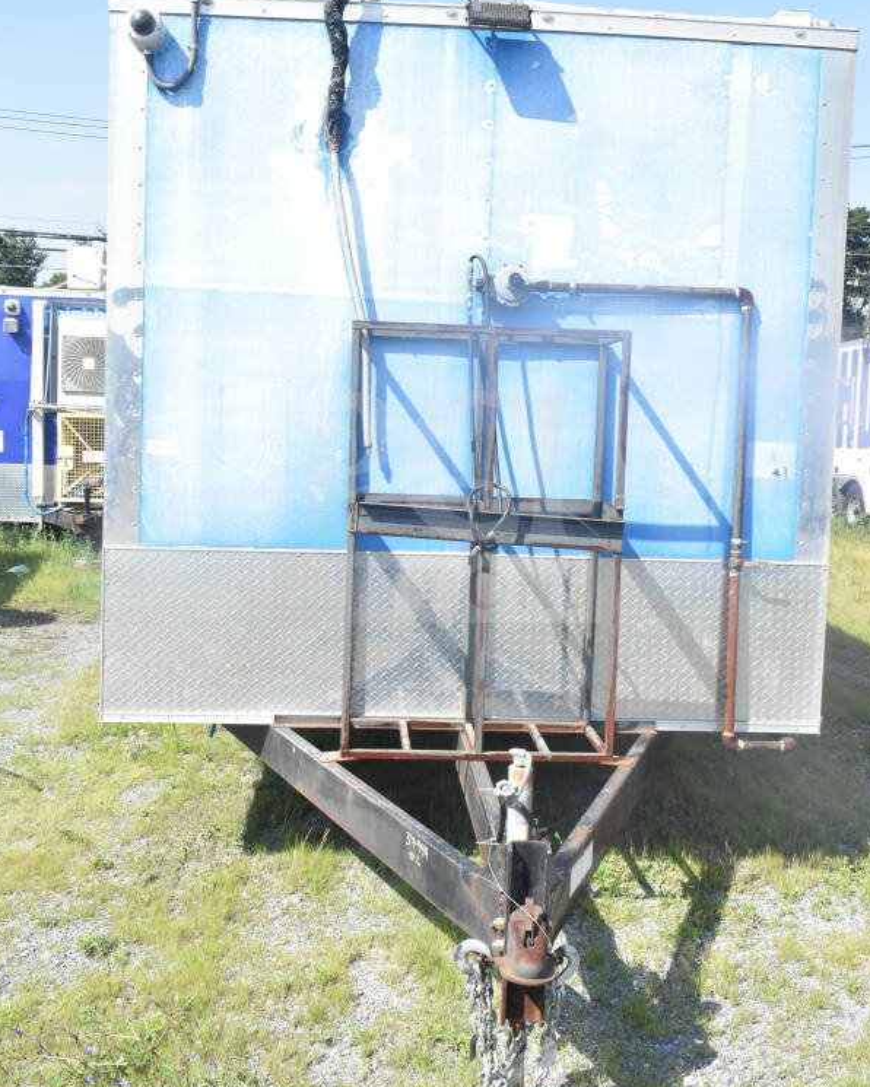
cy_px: 506
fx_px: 1223
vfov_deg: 47.9
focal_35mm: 38
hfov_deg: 39.2
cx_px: 436
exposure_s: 1/800
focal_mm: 22
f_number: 14
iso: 1600
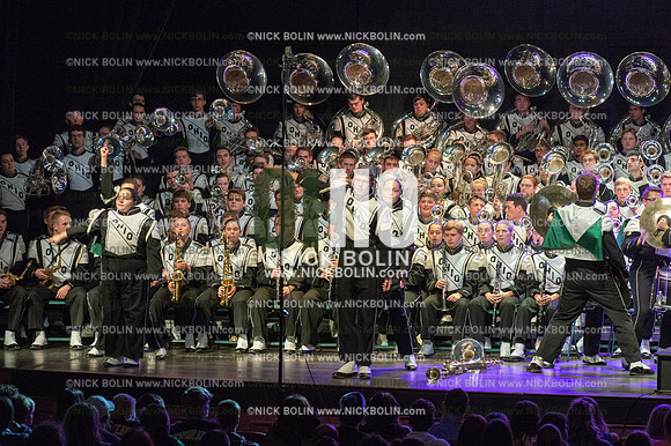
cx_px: 336
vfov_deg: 7.8
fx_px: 3260
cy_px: 223
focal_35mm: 175
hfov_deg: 11.8
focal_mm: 175
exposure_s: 1/200
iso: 8000
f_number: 7.1
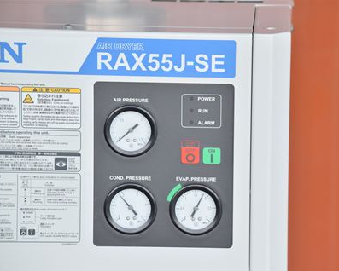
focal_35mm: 222
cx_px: 202
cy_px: 141
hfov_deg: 8.7
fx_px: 2224
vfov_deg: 7.0
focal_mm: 125
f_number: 6.3
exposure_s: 1/400
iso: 1250
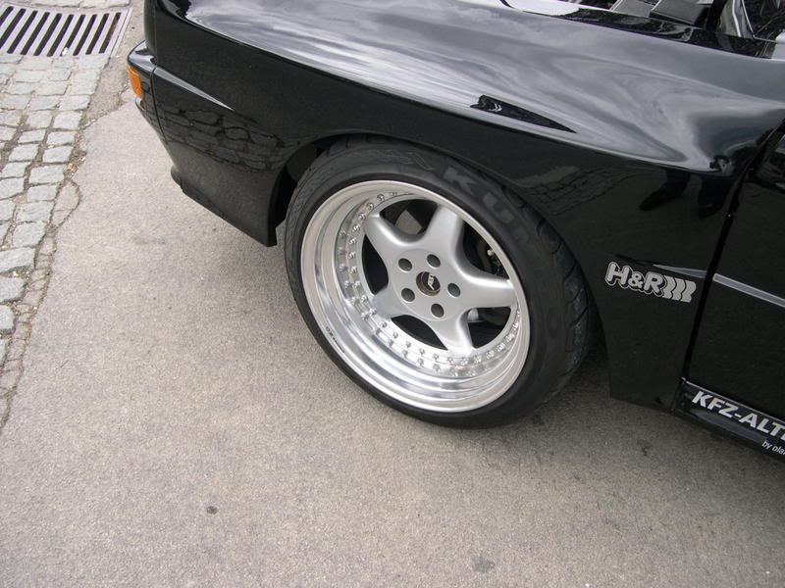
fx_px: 862
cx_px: 392
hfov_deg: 49.0
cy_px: 294
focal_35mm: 38
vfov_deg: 37.7
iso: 100
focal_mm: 8
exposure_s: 1/343
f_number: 2.8
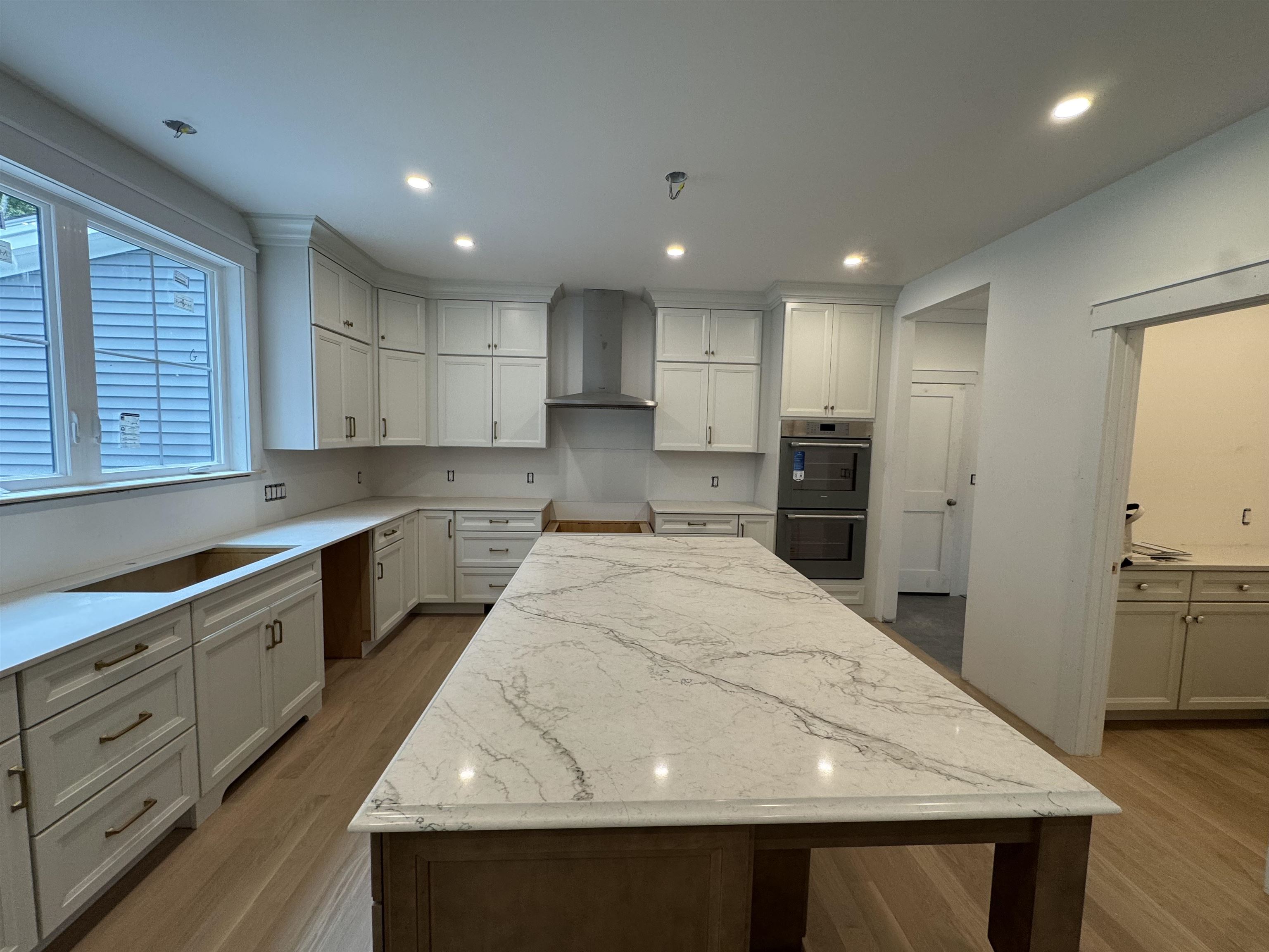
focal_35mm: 14
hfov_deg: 102.1
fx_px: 513
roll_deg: -1.8
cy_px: 476
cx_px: 634
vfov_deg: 85.7
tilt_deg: -4.6
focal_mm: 2.22
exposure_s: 1/120
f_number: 2.2
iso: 125
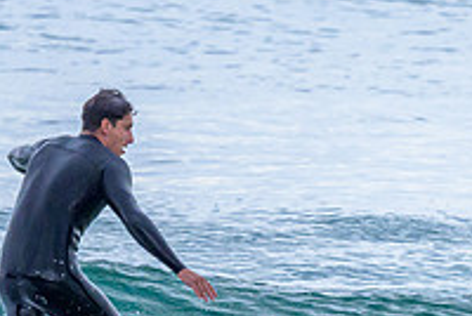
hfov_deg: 0.6
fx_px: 41728
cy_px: 320
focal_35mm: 3178
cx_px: 295
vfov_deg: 0.4
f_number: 6.3
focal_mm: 800
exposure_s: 1/1600
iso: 1800
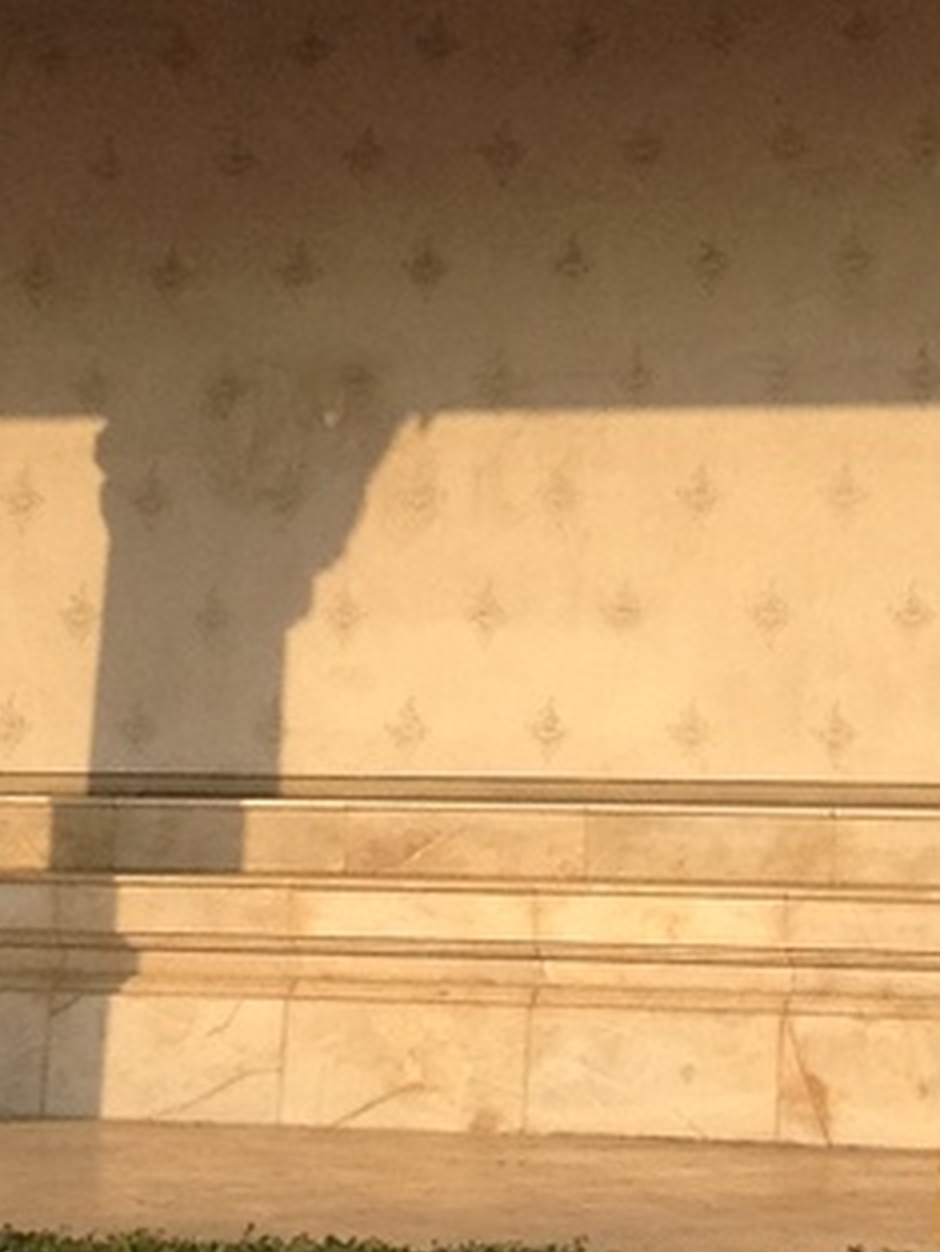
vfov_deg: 10.8
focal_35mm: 179
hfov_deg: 8.2
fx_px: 6477
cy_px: -432
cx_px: 1236
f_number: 2.4
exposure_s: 1/1062
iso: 64
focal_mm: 4.28
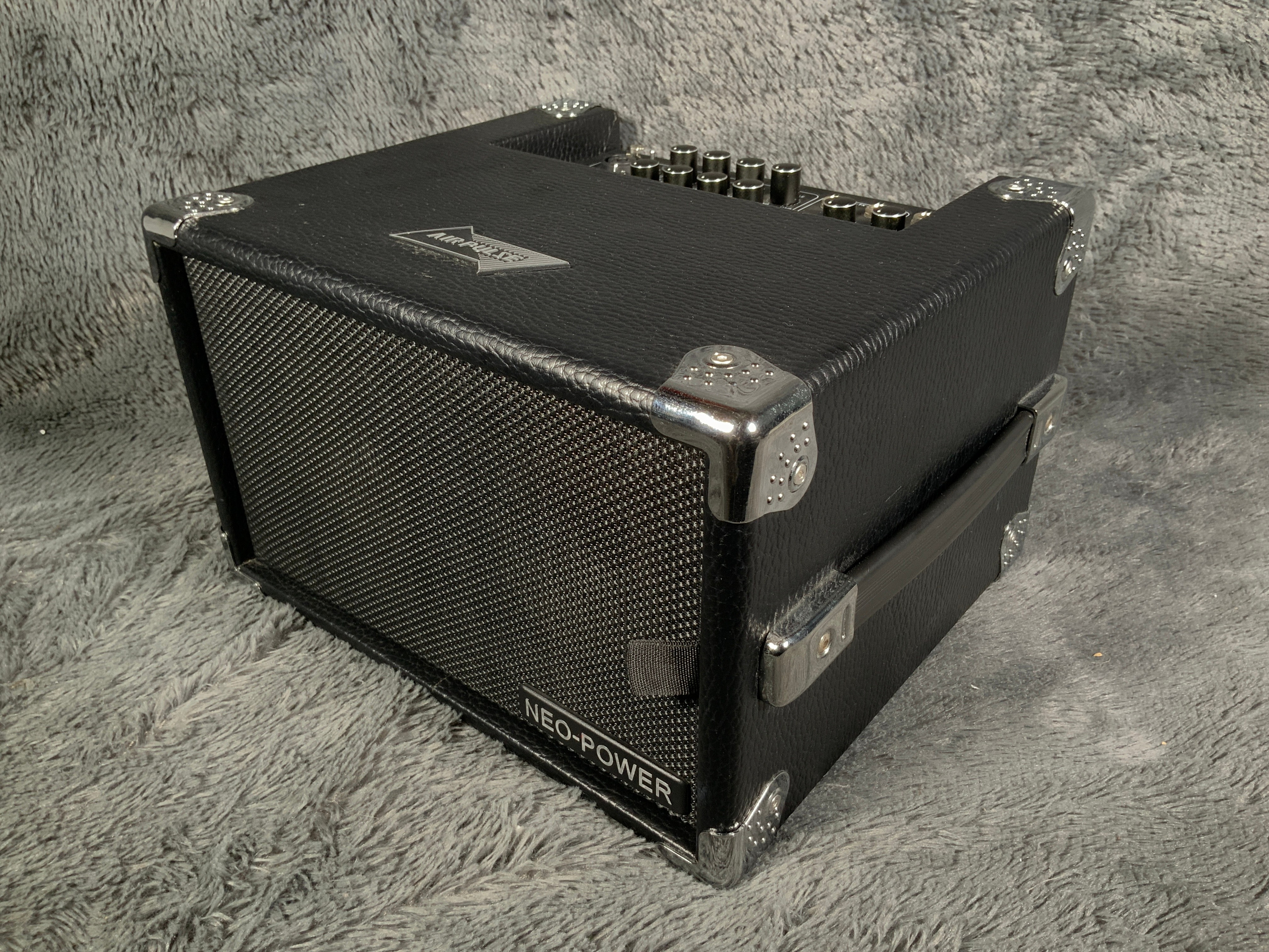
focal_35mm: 29
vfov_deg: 48.2
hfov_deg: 61.7
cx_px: 634
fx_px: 1063
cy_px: 476
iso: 100
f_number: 1.8
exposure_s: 1/52
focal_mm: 3
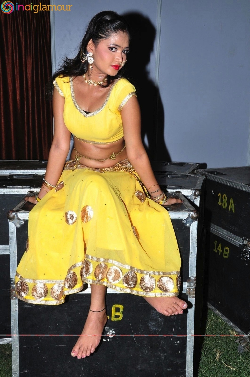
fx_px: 470
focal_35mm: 45
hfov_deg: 29.8
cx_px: 125
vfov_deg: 43.6
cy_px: 188
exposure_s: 1/125
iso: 500
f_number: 13
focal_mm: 30
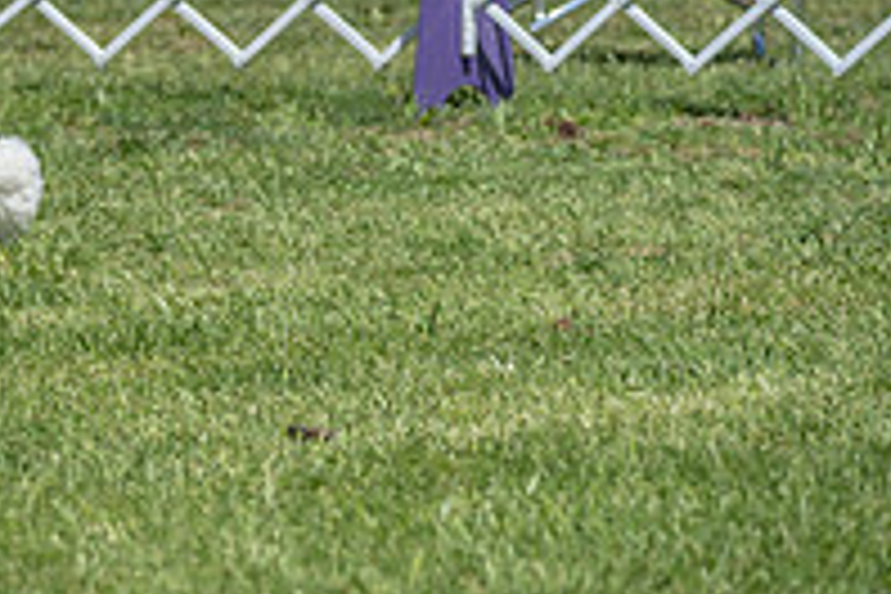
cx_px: -369
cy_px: -155
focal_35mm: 395
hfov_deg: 5.2
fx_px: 9775
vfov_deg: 3.5
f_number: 5
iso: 250
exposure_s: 1/1000
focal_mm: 135
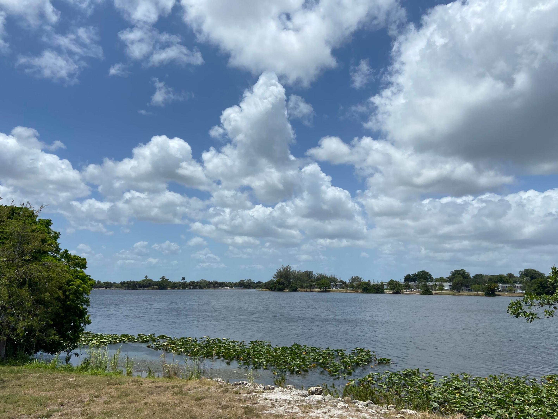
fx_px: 419
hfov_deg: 67.3
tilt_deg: +9.4
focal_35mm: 26
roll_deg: -0.8
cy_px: 210
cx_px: 279
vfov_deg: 53.1
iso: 32
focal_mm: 4.25
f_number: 1.8
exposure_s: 1/7692
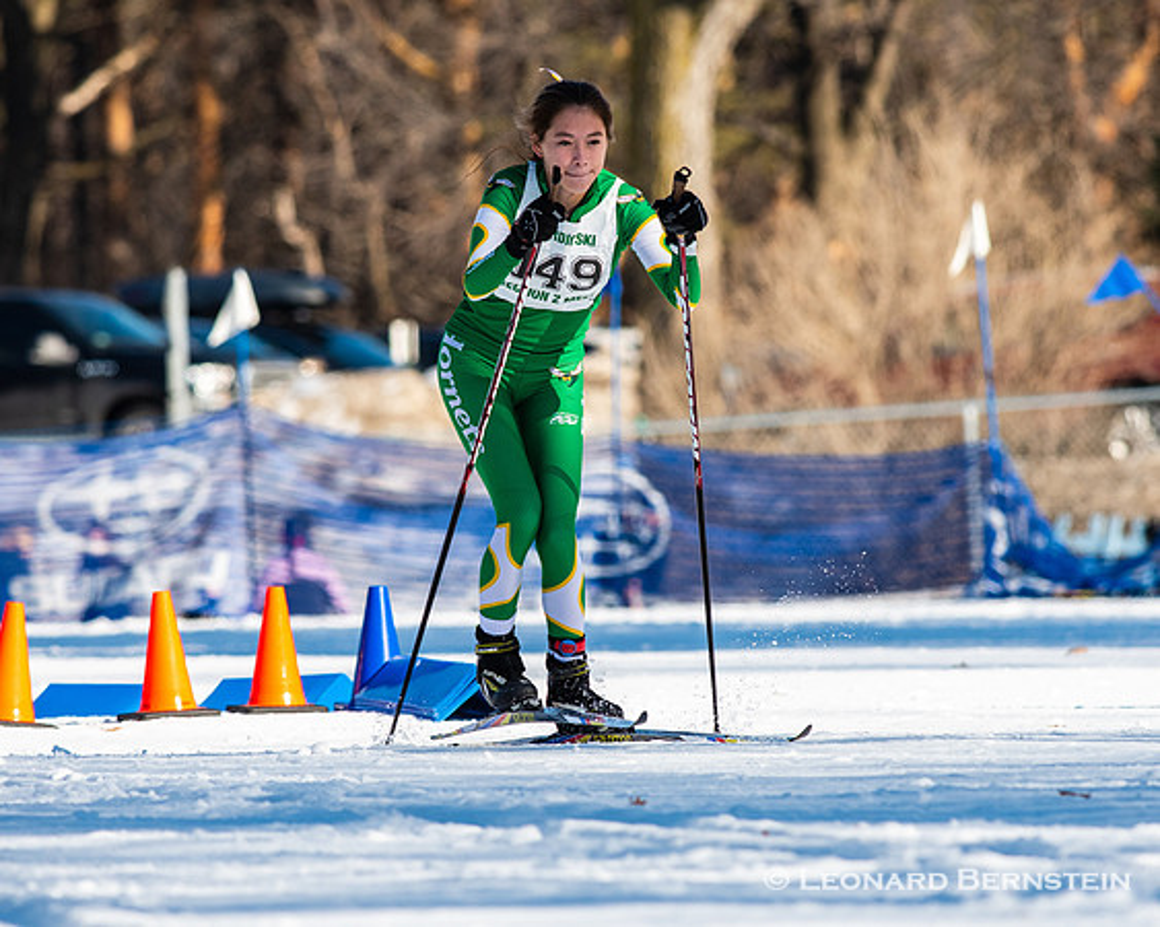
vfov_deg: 2.9
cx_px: 555
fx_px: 18314
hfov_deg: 3.6
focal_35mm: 534
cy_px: 488
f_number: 5.6
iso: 400
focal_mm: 300
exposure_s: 1/2000
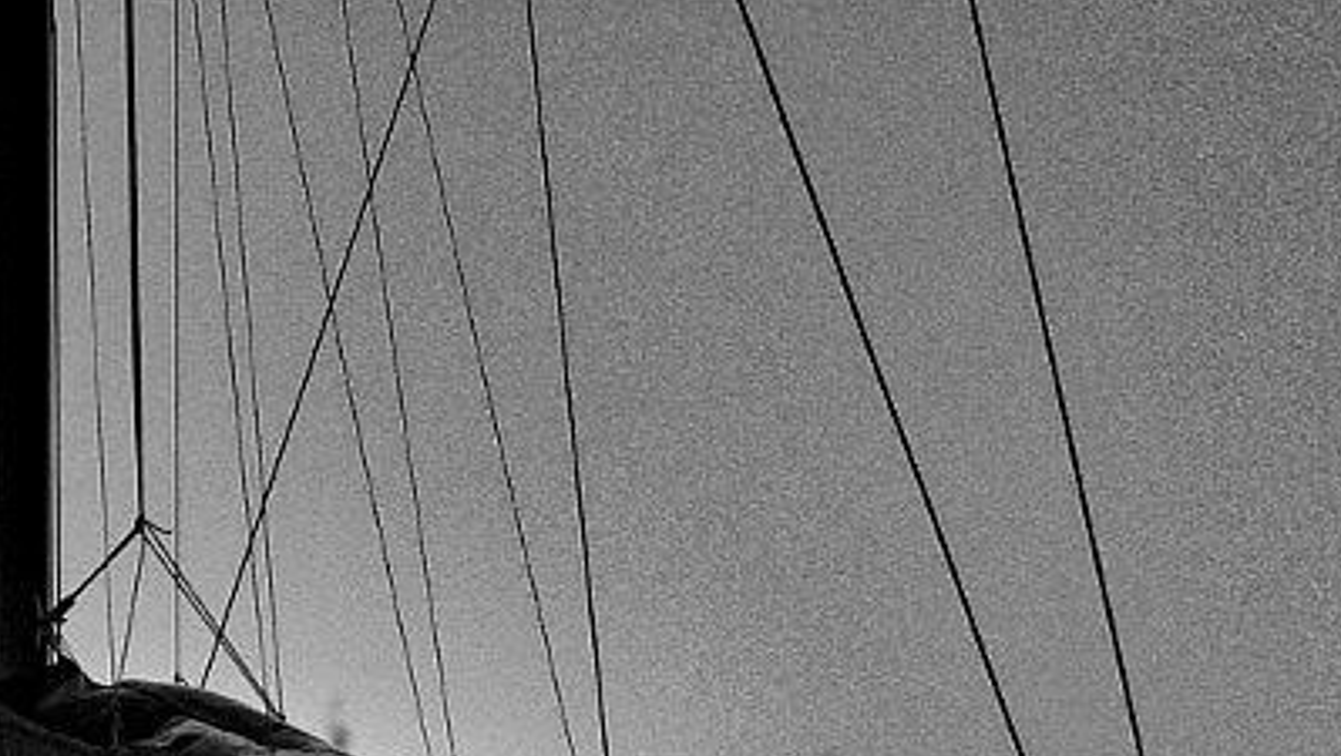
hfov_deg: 1.0
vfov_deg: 0.6
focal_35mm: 2099
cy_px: 1300
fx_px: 74681
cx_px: 339
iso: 4000
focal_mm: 500
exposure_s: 1/400
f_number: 8
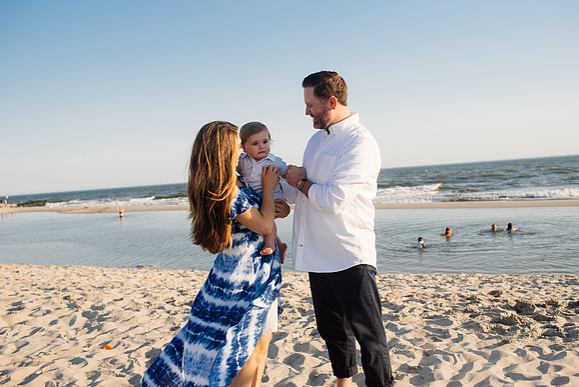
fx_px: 563
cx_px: 290
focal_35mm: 35
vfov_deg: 37.9
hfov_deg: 54.4
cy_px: 194
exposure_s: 1/2000
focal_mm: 35
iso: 160
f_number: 4
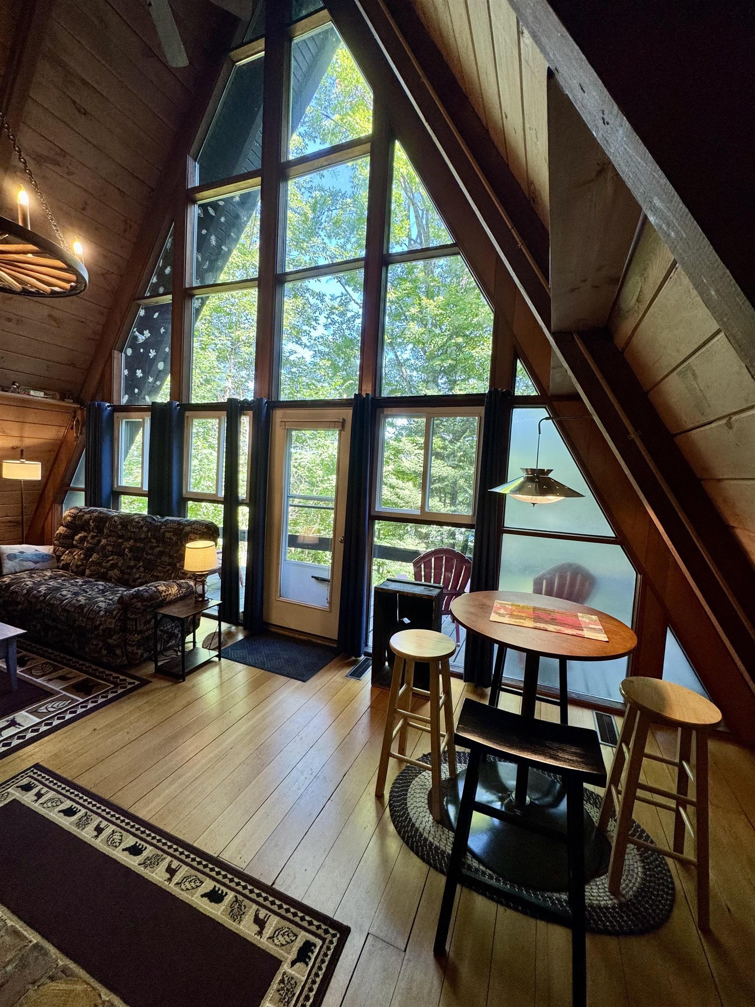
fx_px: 407
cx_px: 378
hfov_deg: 85.7
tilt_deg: -4.3
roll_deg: -2.1
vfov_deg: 102.1
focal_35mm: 14
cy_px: 504
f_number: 2.2
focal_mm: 2.22
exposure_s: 1/120
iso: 160
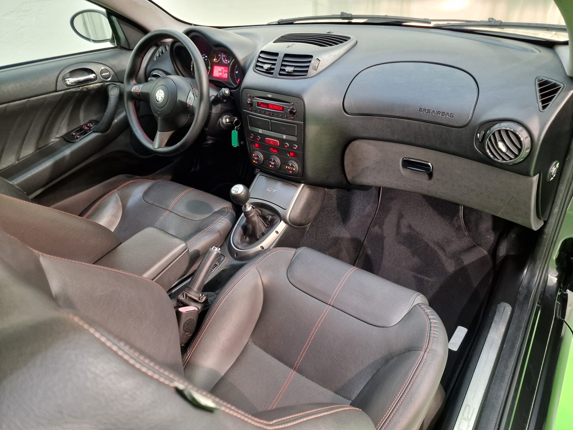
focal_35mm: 23
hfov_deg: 73.9
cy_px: 215
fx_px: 381
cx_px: 286
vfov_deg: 58.9
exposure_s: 1/33
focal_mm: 6.4
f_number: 1.8
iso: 500
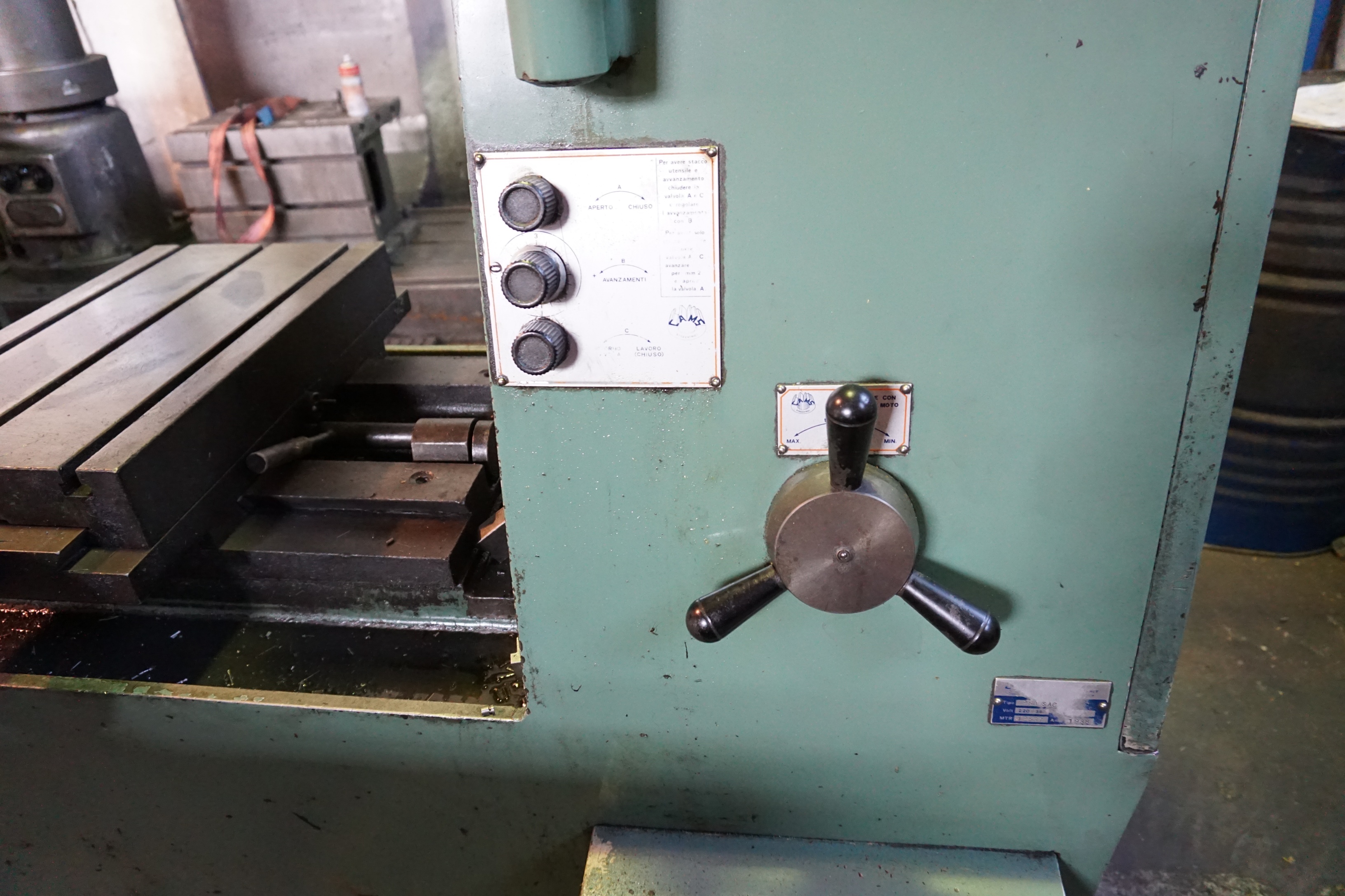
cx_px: 672
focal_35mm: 24
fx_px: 897
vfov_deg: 53.1
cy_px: 448
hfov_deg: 73.7
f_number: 3.5
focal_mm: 16
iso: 3200
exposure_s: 1/125
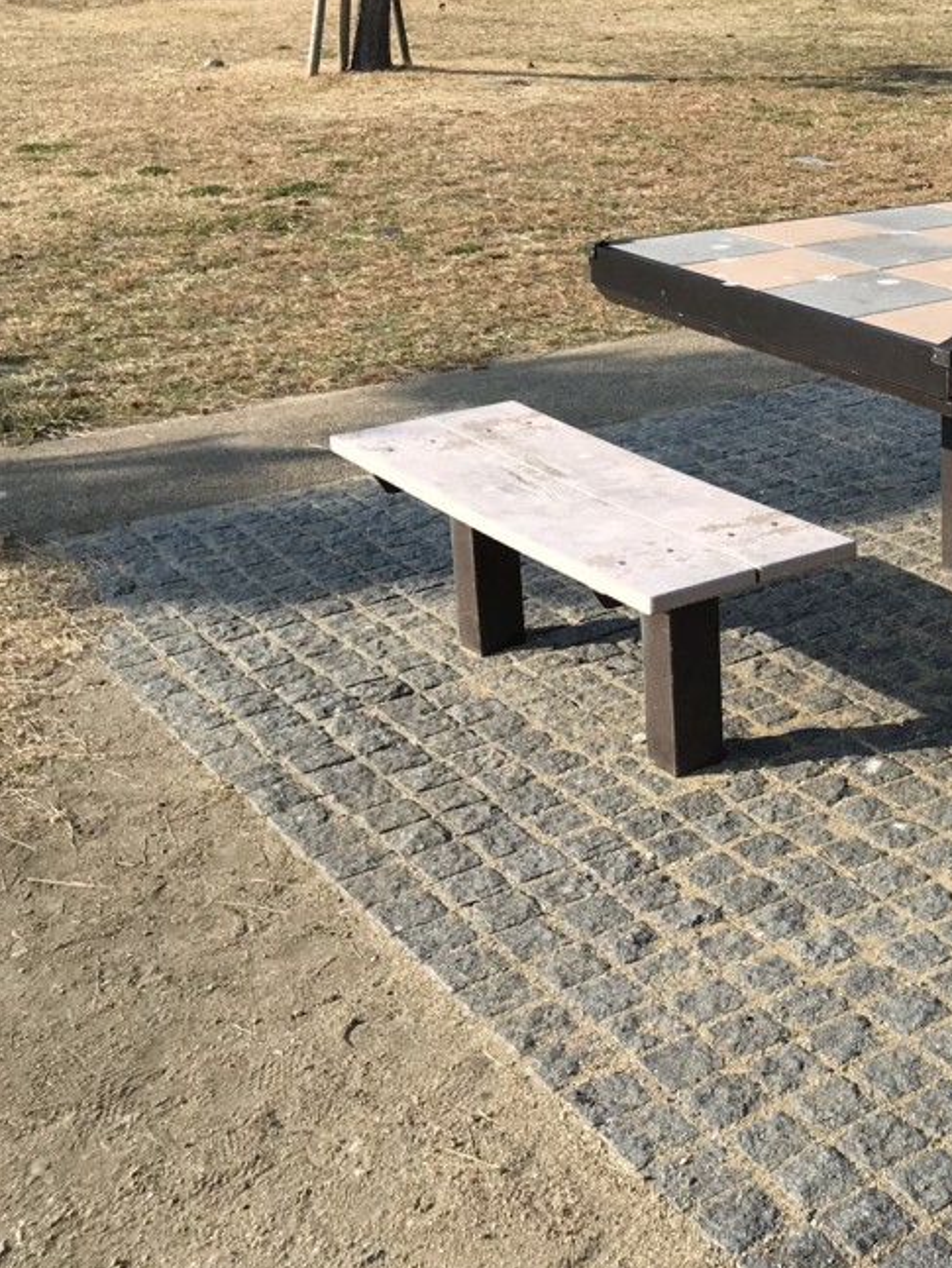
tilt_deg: -15.6
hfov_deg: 26.1
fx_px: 1906
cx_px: 1019
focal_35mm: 52
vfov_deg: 36.4
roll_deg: -0.8
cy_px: 410
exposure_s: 1/1650
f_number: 1.8
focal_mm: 3.99
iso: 20
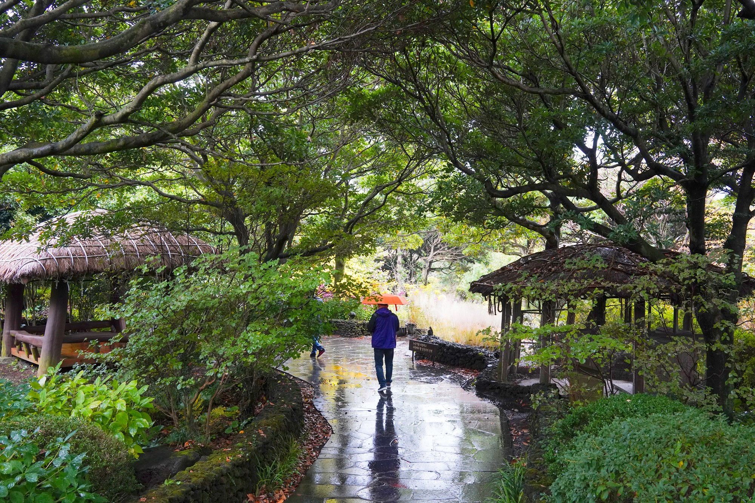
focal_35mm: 35
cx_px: 378
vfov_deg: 37.9
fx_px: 734
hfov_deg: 54.4
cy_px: 252
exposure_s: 1/100
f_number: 9
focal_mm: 35
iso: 1600
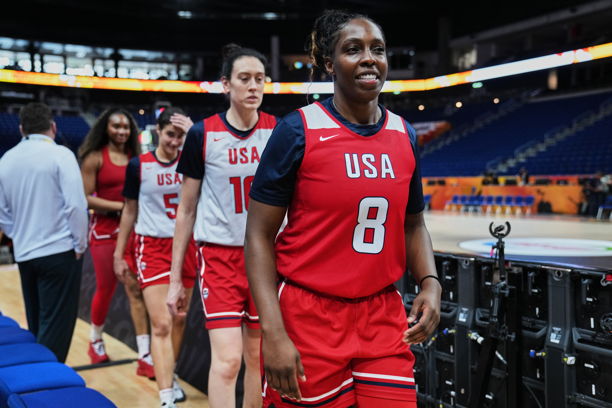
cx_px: 306
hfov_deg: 48.5
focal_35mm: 40
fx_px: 680
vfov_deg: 33.4
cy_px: 204
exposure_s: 1/400
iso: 2000
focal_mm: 40
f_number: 3.2
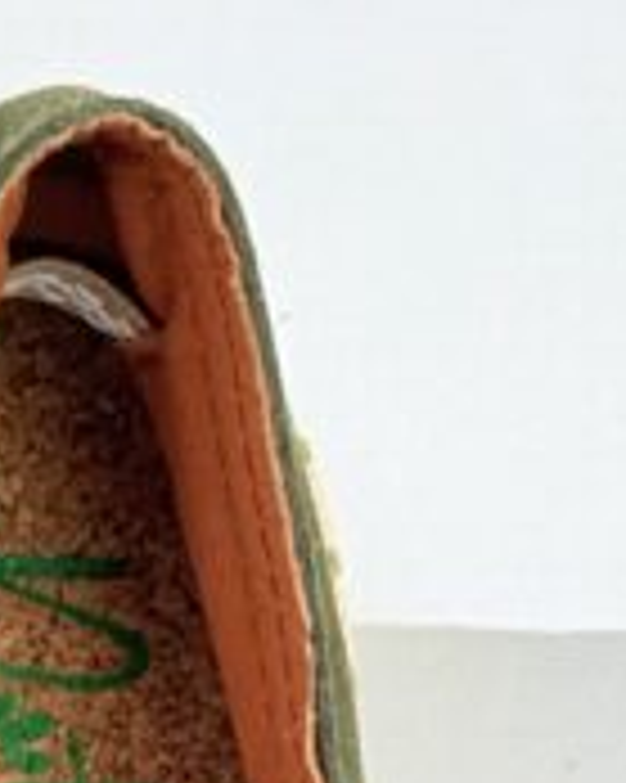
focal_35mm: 215
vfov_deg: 8.5
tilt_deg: -42.2
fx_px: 4984
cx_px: -446
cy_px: 1566
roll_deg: +0.6
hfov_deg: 7.0
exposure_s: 1/541
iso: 80
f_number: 1.78
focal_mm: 6.76
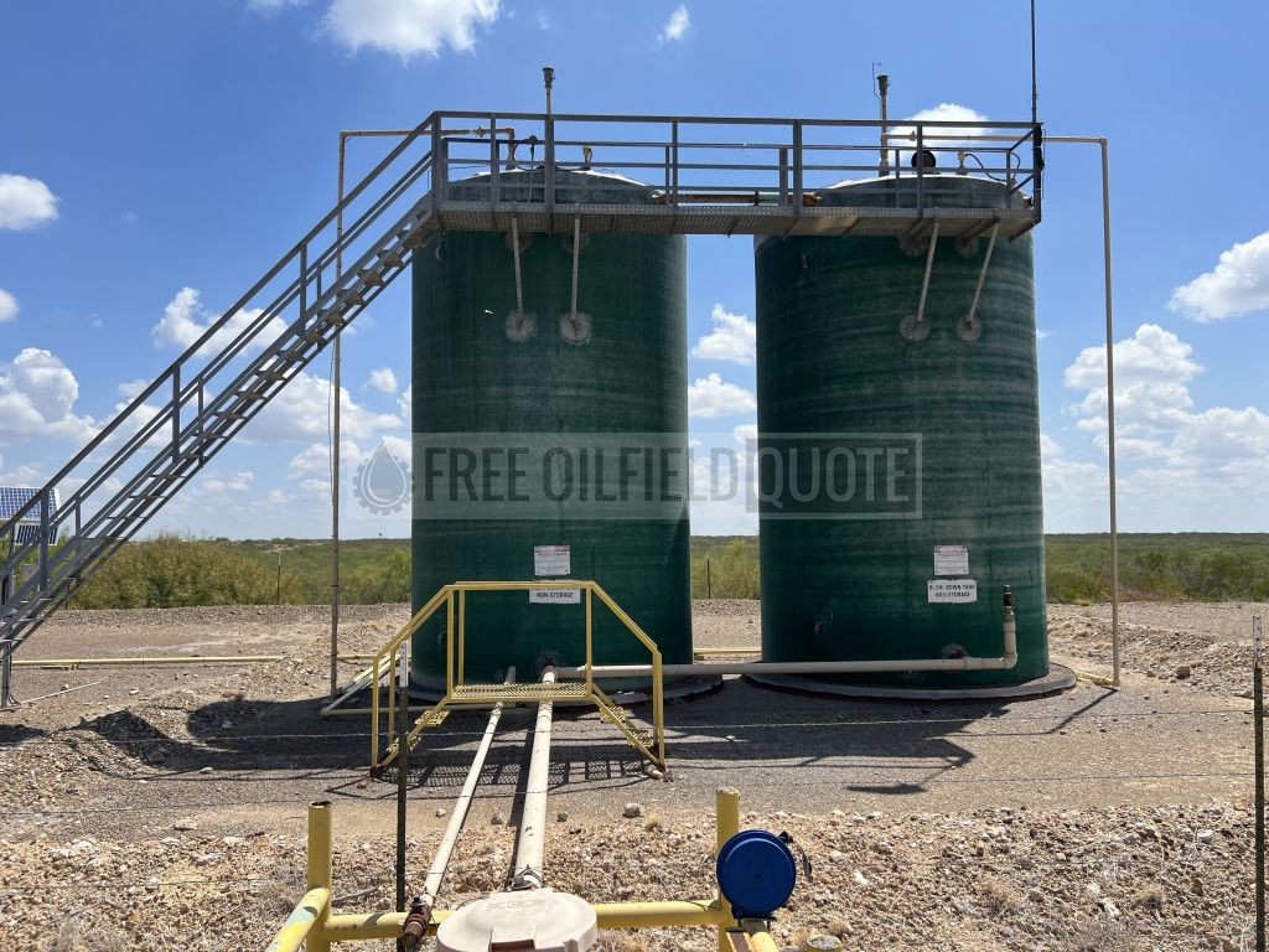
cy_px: 476
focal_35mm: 26
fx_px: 953
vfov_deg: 53.1
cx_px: 634
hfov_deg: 67.3
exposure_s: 1/5587
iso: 50
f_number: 1.5
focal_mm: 5.7
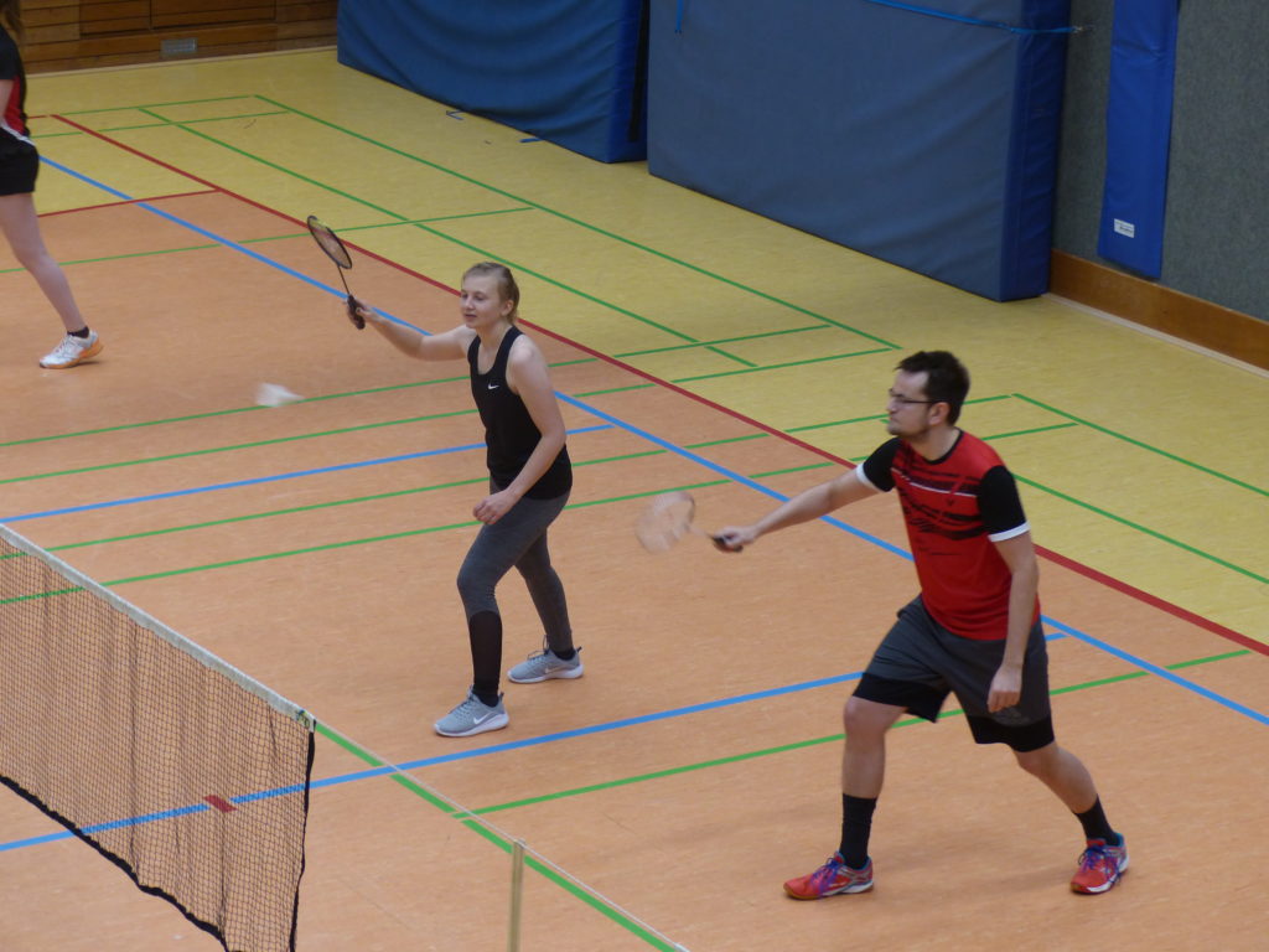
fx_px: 3996
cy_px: 476
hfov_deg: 18.0
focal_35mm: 109
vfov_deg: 13.6
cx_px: 634
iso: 200
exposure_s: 1/60
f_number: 2.8
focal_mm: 19.6
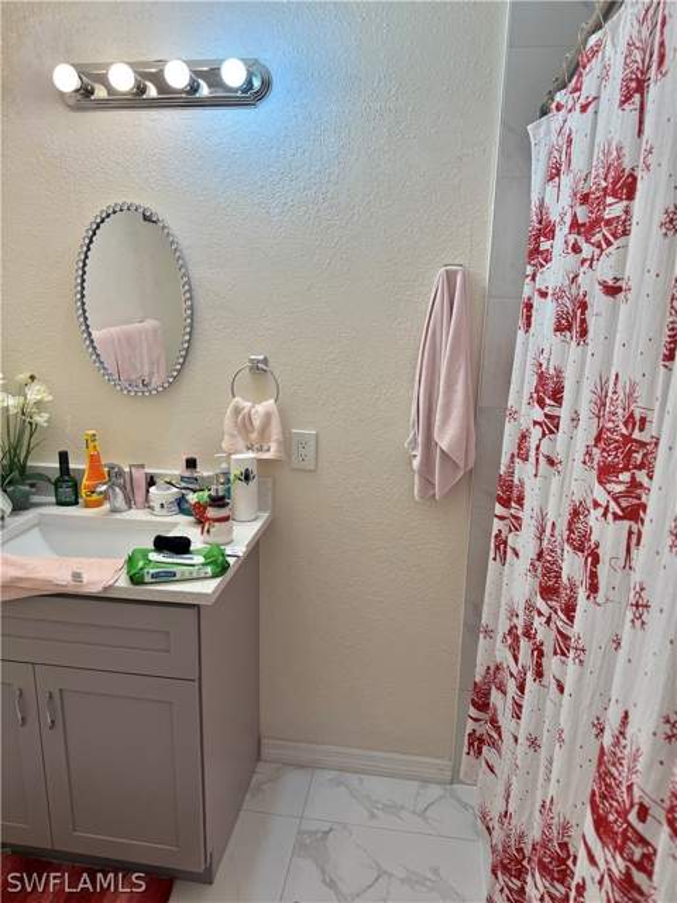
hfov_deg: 56.8
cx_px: 338
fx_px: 626
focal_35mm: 24
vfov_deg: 71.6
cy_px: 452
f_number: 1.78
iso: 100
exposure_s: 1/178
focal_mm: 6.76
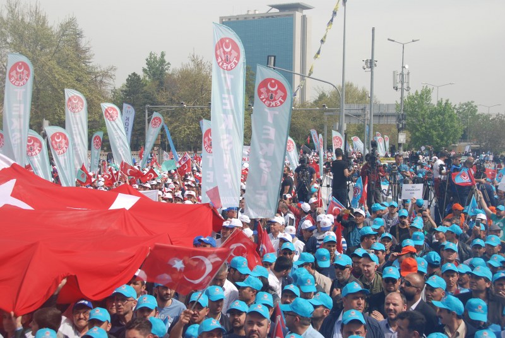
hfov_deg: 38.8
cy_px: 169
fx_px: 716
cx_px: 252
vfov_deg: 26.6
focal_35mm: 51
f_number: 8
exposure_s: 1/250
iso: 100
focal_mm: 34
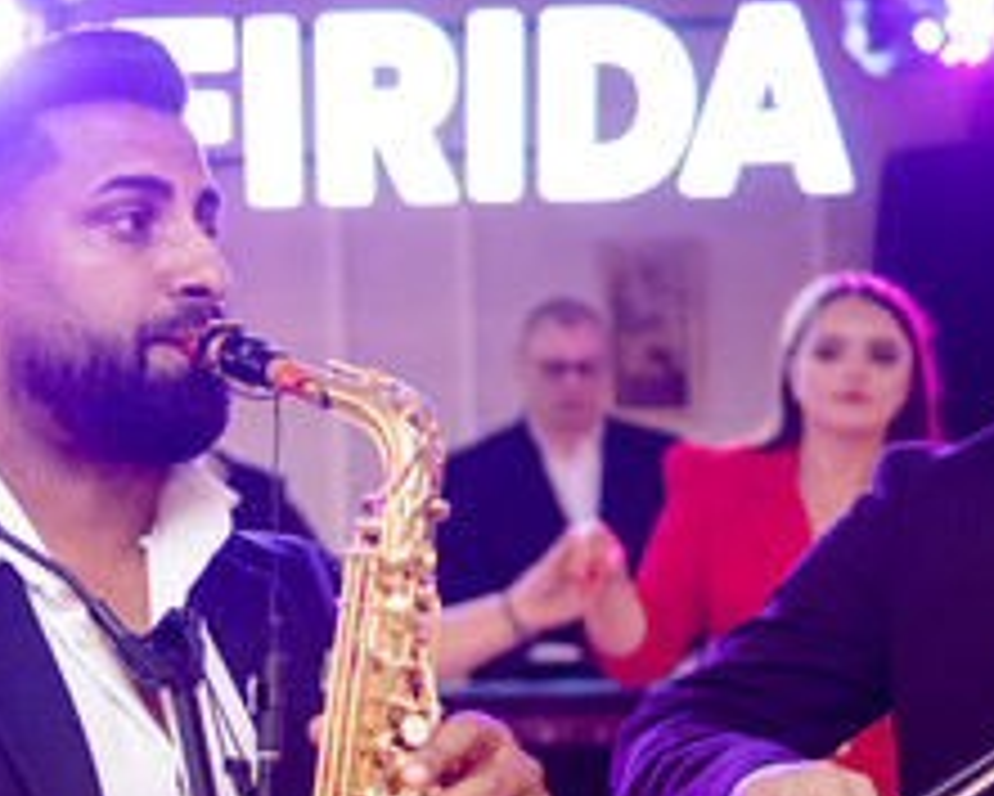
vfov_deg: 16.1
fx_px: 2796
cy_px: 632
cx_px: 117
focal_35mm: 95
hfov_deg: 19.8
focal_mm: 23
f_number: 1.4
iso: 1000
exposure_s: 1/160
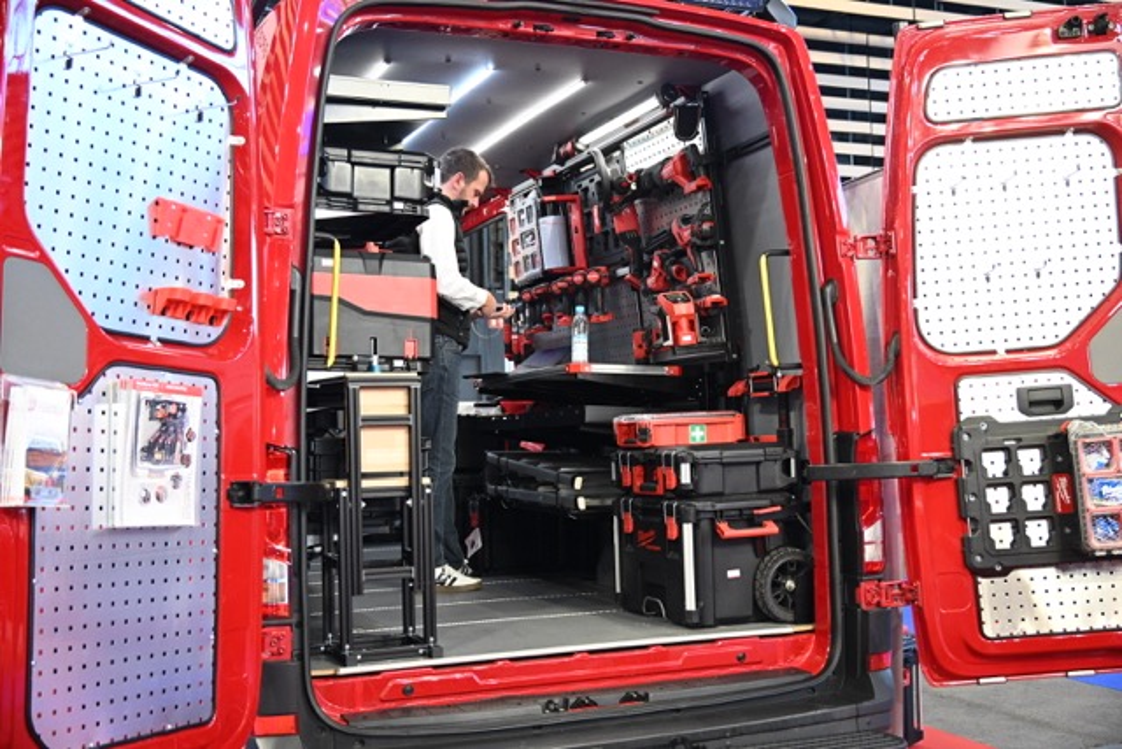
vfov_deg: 34.2
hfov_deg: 49.5
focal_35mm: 39
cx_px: 561
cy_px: 374
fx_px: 1216
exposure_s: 1/100
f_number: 4.8
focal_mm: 39
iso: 3200
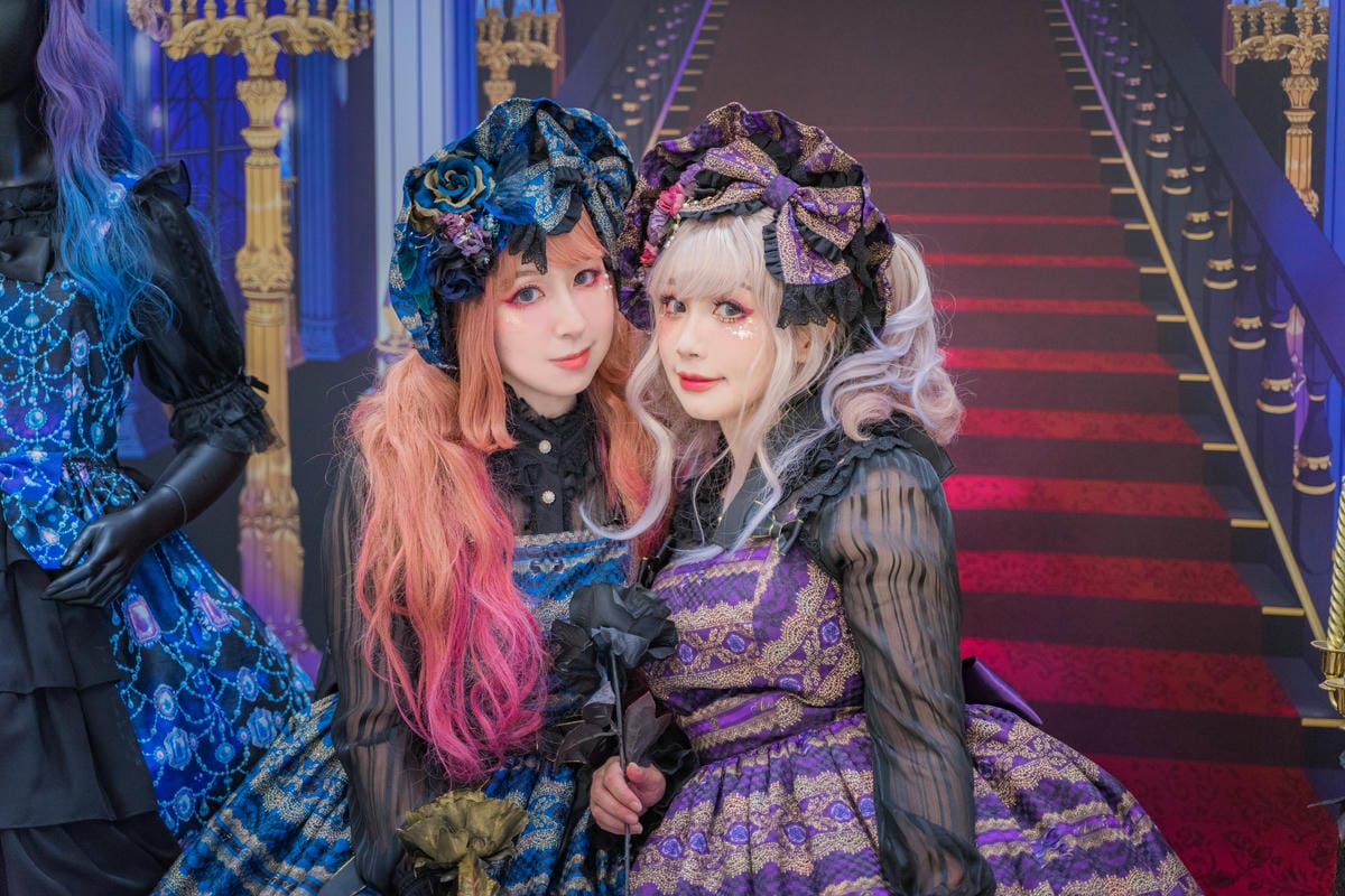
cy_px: 448
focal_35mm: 75
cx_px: 672
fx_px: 2802
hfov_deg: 27.0
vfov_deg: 18.2
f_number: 2.8
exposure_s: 1/250
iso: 1000
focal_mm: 75
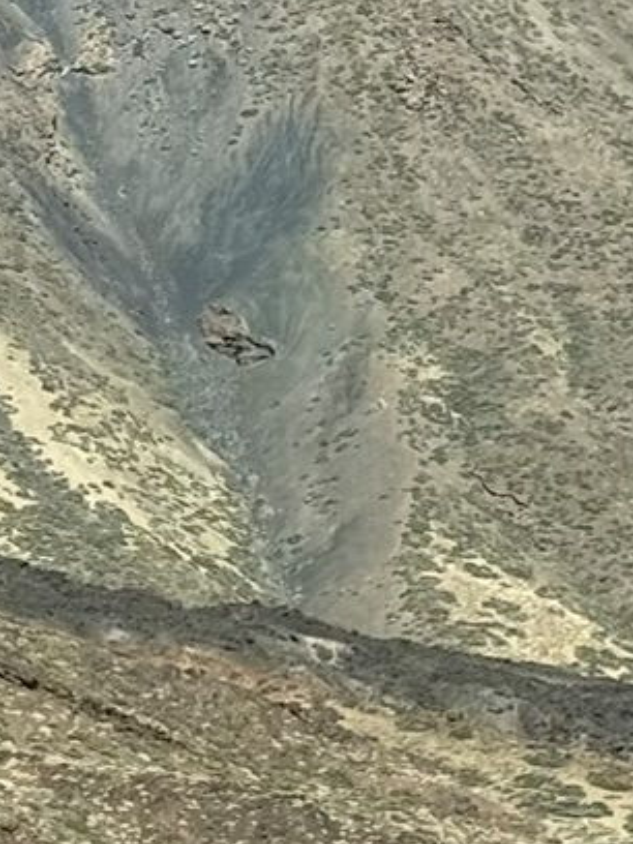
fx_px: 5876
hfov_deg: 6.1
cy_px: -4
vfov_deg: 8.2
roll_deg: -2.0
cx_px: -112
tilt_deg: +14.5
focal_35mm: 241
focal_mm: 6.76
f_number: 1.78
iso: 64
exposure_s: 1/2415
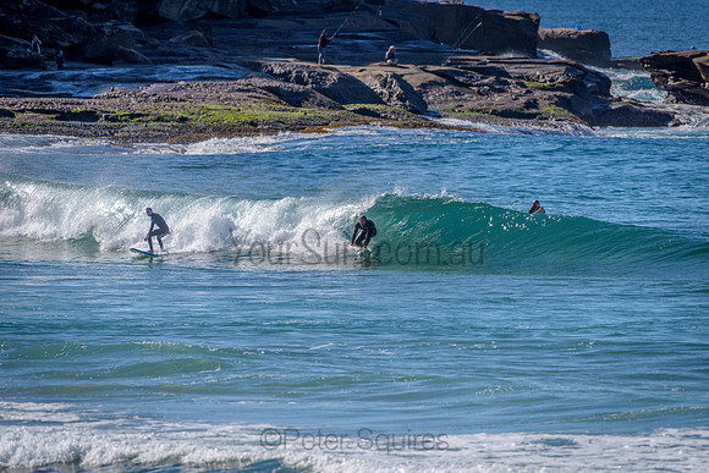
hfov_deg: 4.1
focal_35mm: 500
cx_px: 354
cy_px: 236
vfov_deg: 2.8
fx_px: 9849
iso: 125
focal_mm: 500
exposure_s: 1/2000
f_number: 5.6
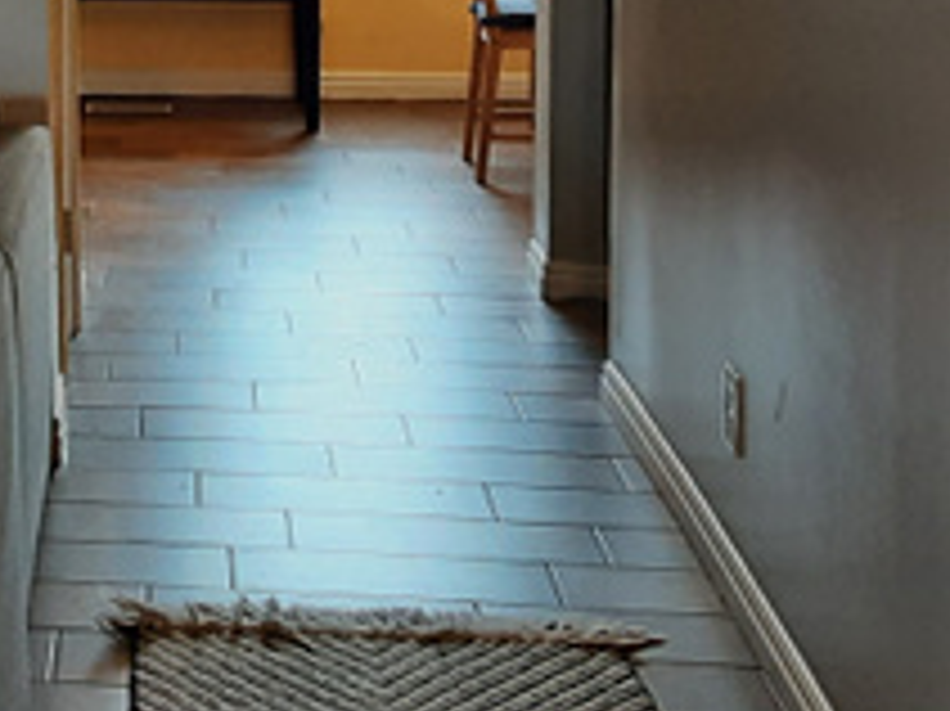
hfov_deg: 22.2
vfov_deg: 17.3
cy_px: -94
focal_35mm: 82
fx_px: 2249
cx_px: -167
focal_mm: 2.91
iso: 125
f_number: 1.9
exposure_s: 1/40
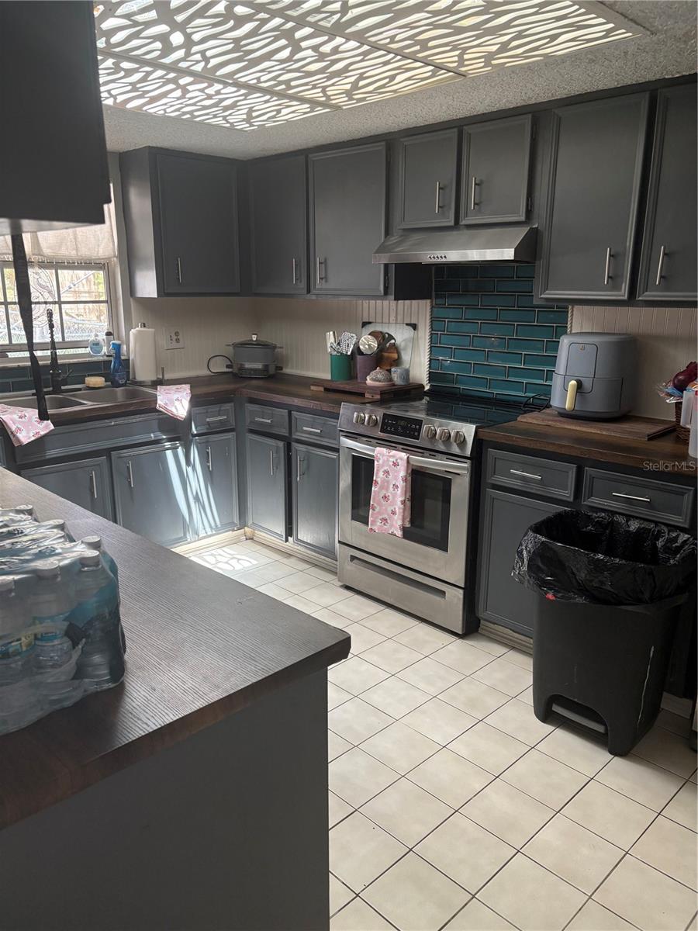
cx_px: 349
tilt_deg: -15.2
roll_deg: -0.2
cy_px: 466
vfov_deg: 67.3
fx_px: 699
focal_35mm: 26
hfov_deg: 53.1
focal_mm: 5.96
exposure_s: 1/60
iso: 125
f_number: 1.6
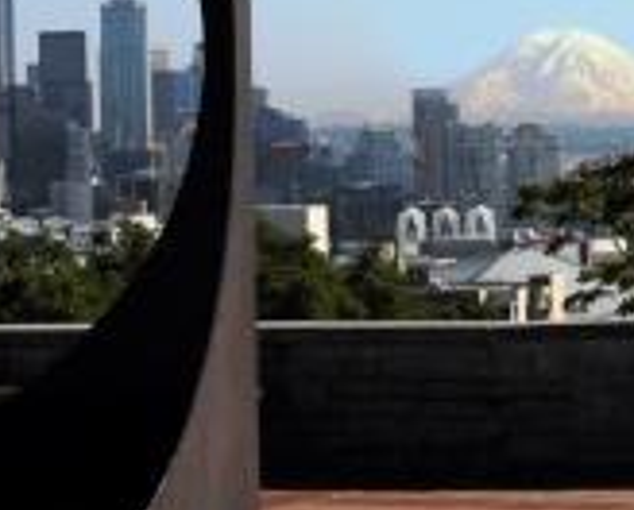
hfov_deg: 11.9
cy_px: 116
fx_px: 3028
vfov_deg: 9.6
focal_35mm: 161
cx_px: 209
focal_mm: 42
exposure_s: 1/4000
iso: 1250
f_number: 10
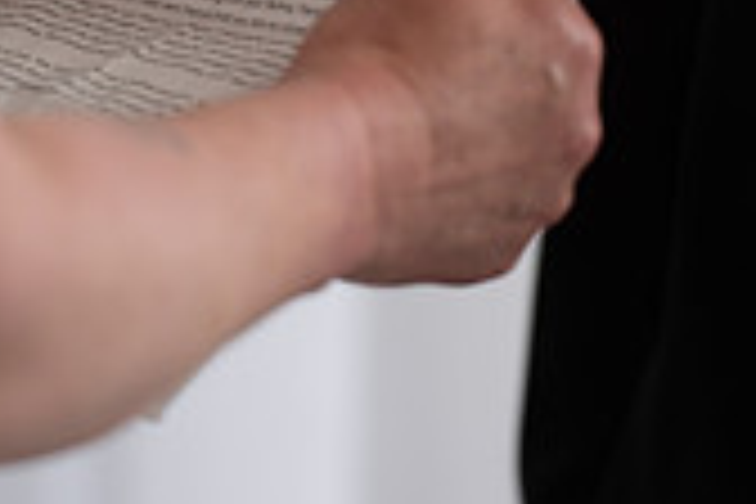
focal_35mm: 481
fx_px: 10100
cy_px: -86
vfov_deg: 2.9
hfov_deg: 4.3
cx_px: 189
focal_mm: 180
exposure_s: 1/160
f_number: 3.2
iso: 125
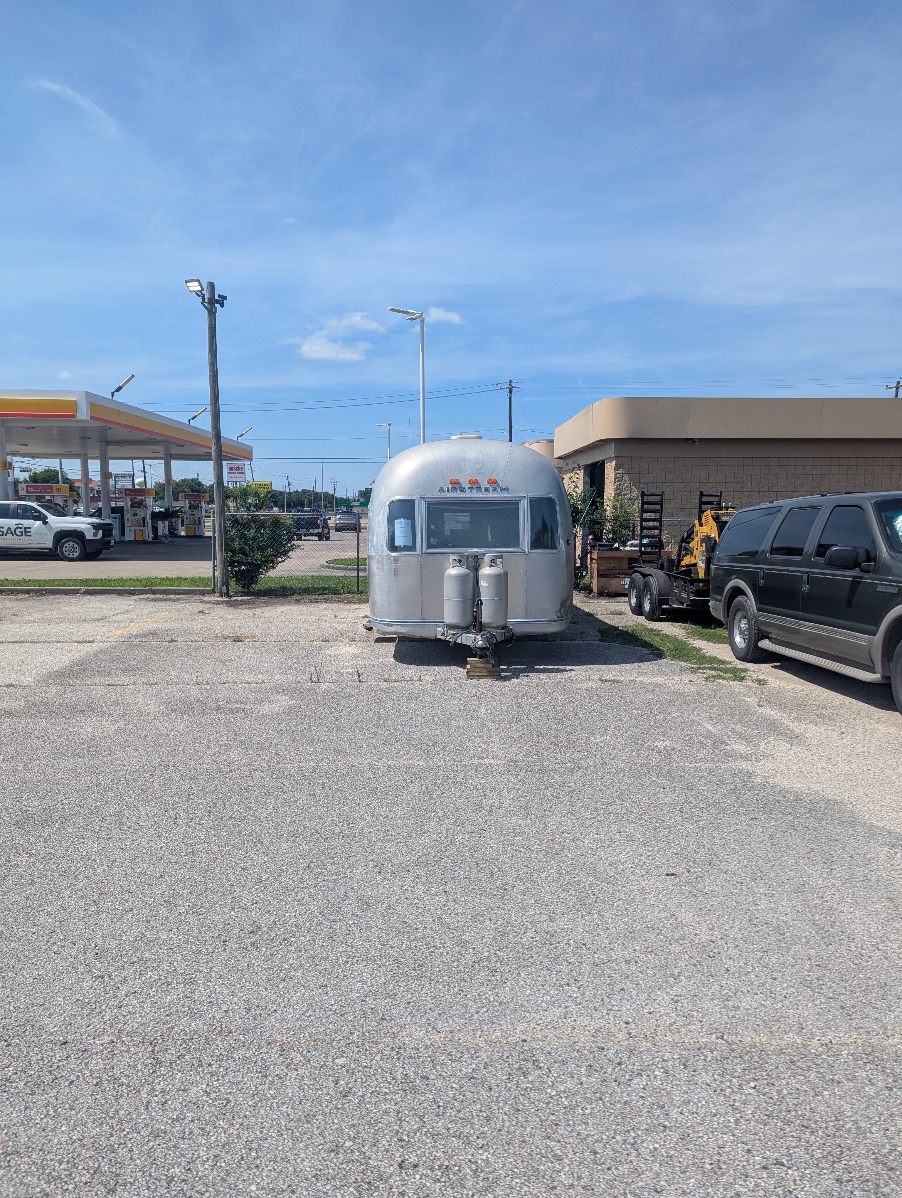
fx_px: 832
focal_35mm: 24
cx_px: 451
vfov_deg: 71.5
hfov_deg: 56.9
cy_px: 599
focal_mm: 6.81
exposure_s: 1/2695
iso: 52
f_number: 1.85
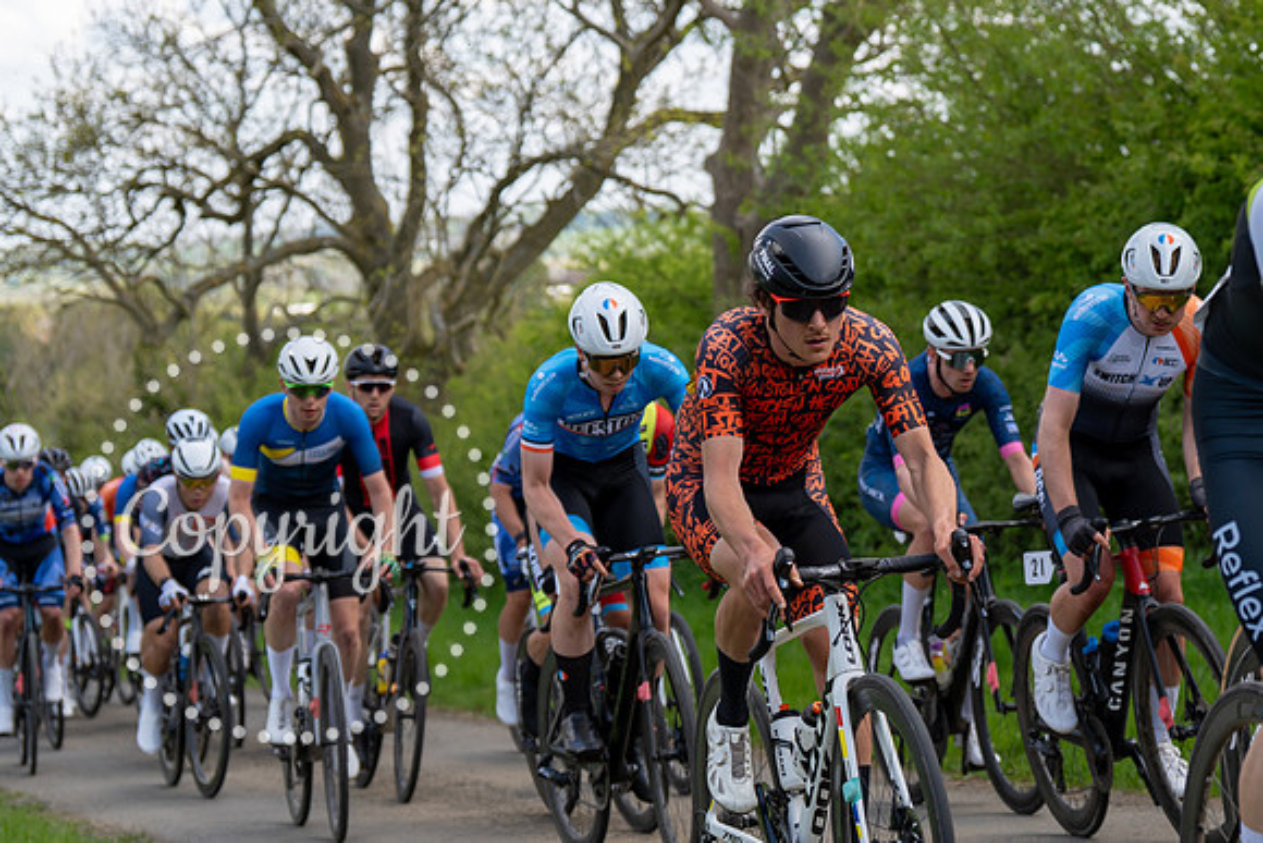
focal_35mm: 105
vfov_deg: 13.0
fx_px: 3680
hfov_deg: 19.3
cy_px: 212
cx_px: 946
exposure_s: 1/1000
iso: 200
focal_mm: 70
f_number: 3.5
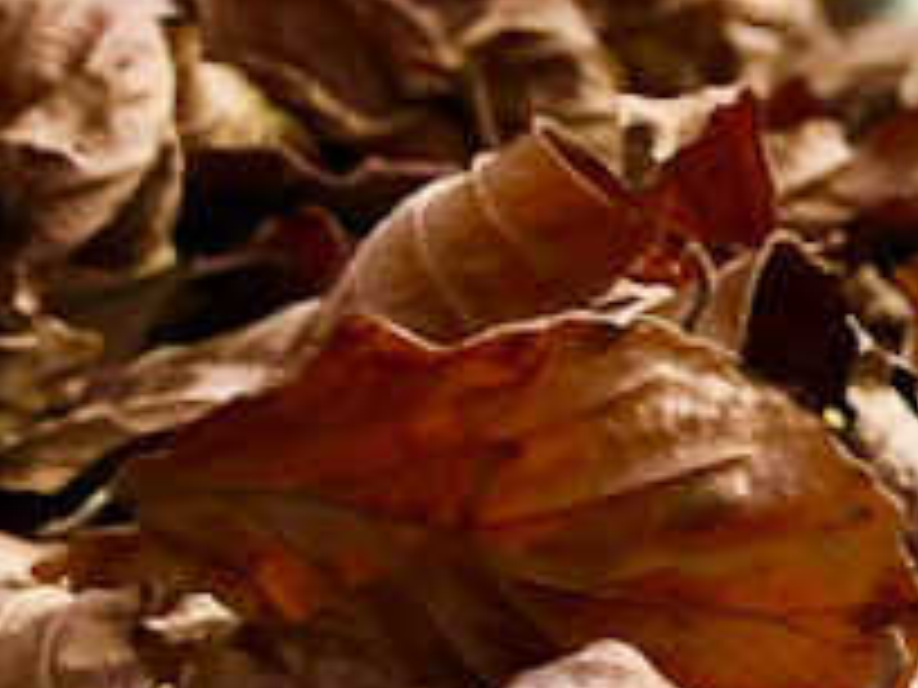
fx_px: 4667
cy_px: 207
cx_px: 2192
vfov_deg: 8.4
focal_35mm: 176
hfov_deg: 9.9
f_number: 1.8
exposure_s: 1/123
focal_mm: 4
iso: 20
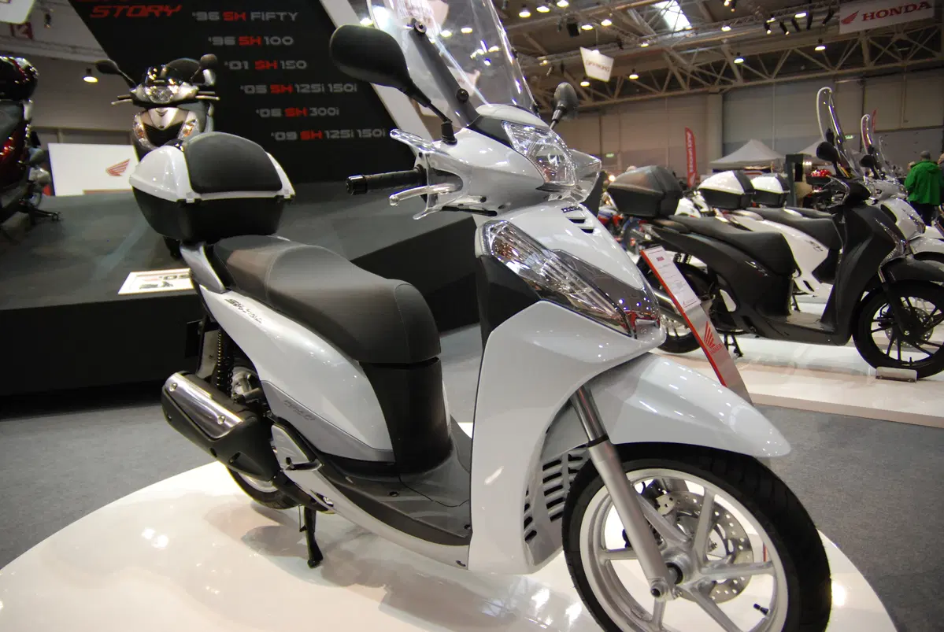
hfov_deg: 73.7
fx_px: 630
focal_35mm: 24
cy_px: 316
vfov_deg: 53.3
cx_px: 472
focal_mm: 16
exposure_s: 1/250
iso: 800
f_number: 2.8
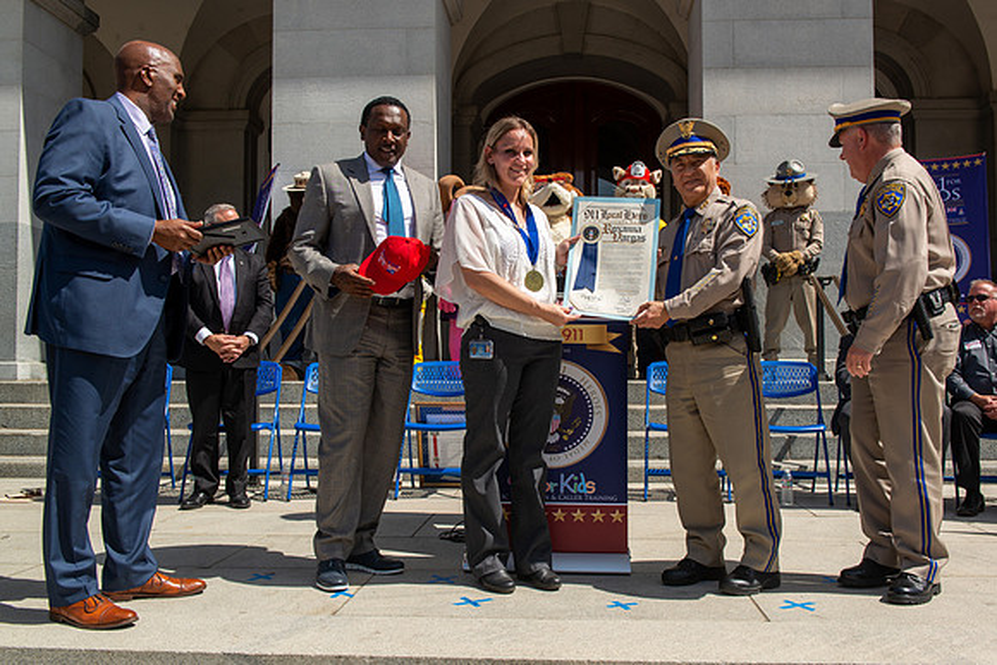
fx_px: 927
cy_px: 355
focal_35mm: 33
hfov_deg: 56.5
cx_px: 532
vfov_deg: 39.5
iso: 100
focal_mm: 31
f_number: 8
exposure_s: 1/320
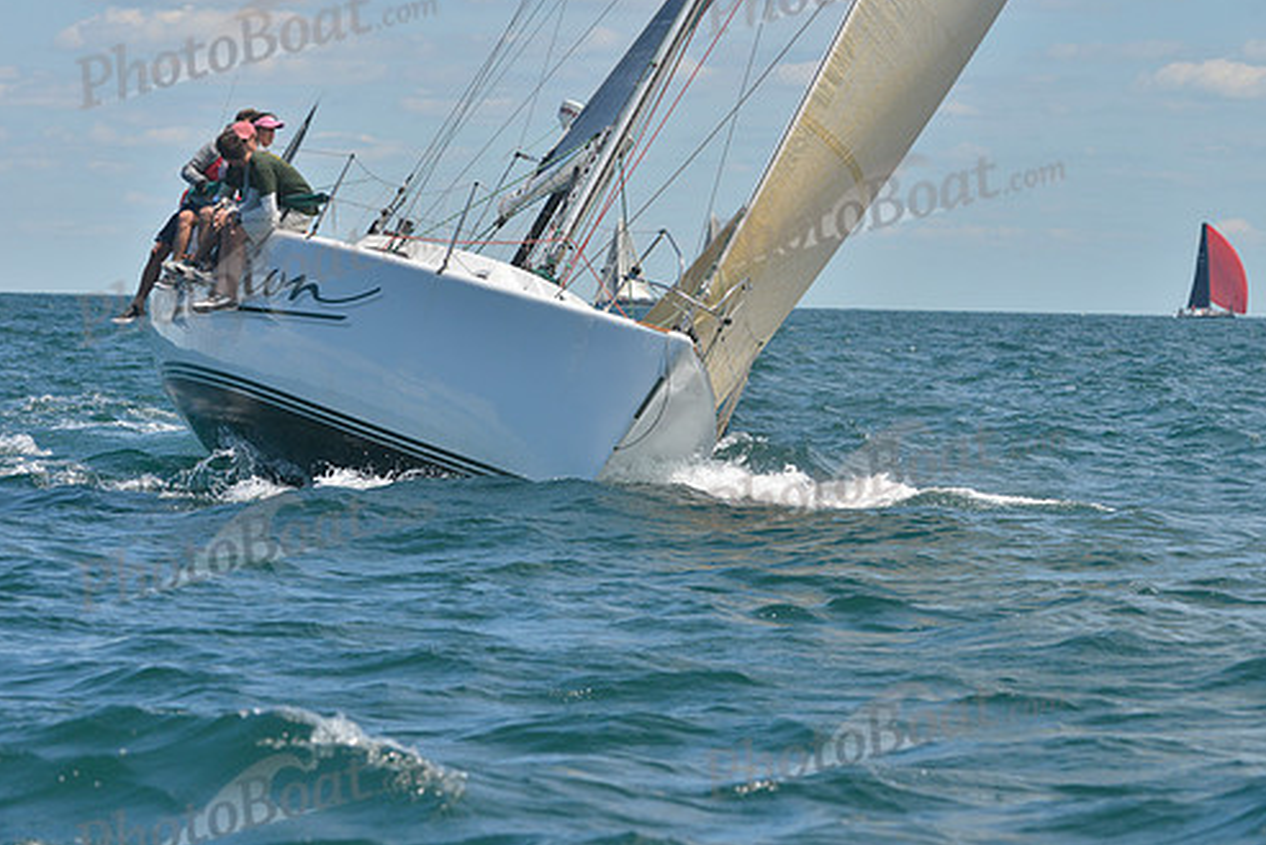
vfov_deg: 5.3
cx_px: 573
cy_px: 376
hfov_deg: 7.9
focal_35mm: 259
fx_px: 9110
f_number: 9
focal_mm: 220
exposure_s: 1/800
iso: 280
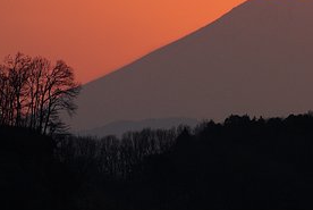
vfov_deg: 0.9
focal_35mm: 1502
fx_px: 13080
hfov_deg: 1.4
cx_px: 251
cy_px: 113
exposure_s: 1/40
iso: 100
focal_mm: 300
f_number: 8
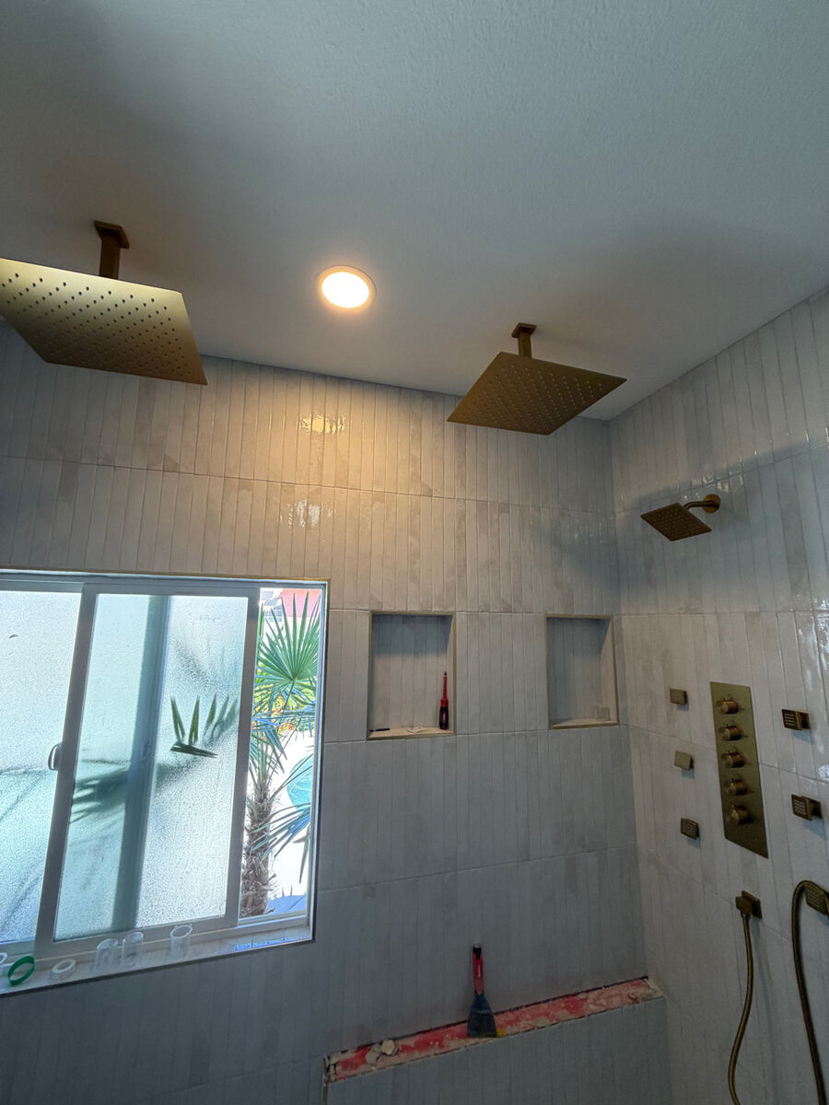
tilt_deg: +10.4
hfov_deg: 85.7
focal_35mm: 14
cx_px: 414
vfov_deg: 102.1
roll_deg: -0.3
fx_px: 447
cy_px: 552
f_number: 2.2
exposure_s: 1/121
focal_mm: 2.22
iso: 160
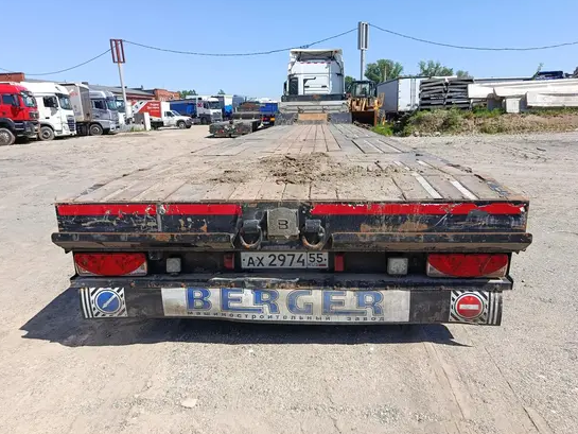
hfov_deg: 69.4
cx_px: 287
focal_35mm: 25
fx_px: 418
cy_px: 216
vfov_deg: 54.9
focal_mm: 5.24
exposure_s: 1/483
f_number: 1.7
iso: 53
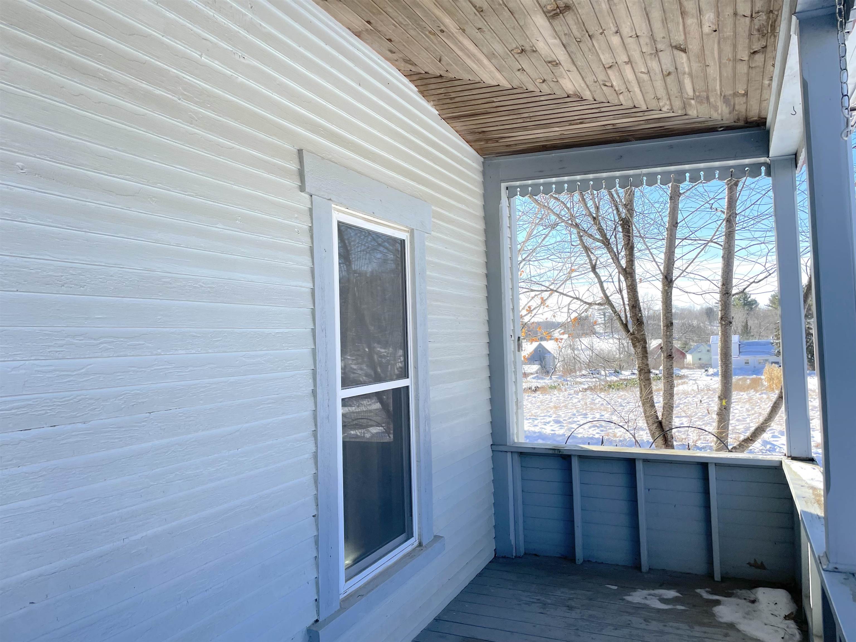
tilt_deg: +4.0
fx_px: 643
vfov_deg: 53.1
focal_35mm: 26
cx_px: 428
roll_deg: +3.2
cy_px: 321
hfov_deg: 67.3
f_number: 1.6
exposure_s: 1/1159
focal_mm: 4.2
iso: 32
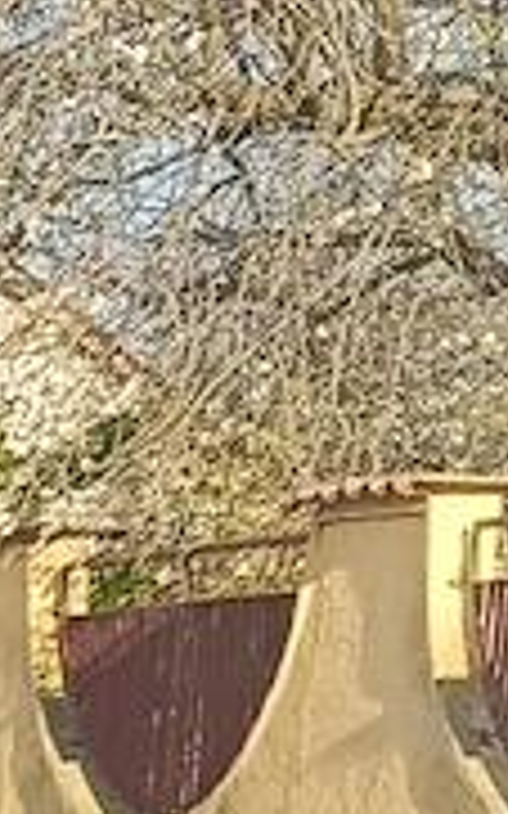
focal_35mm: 187
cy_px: 1988
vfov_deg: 9.8
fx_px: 4146
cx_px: -1470
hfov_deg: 6.0
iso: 52
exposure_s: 1/386
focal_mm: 5.59
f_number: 1.88
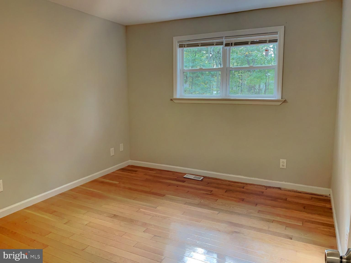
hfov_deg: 67.3
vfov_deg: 53.1
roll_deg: +0.1
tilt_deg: -7.1
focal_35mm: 26
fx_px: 264
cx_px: 176
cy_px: 132
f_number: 1.8
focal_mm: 4.25
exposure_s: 1/30
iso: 32
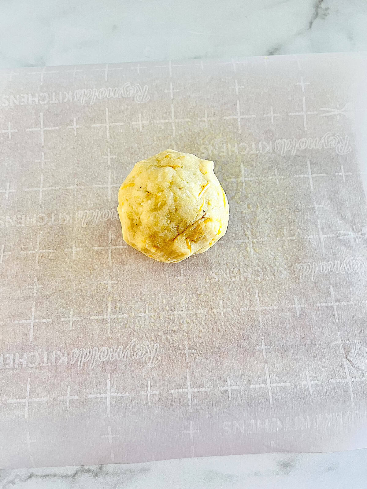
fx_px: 368
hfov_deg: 53.1
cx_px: 184
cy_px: 244
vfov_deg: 67.3
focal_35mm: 26
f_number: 1.5
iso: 160
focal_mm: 5.7
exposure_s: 1/60
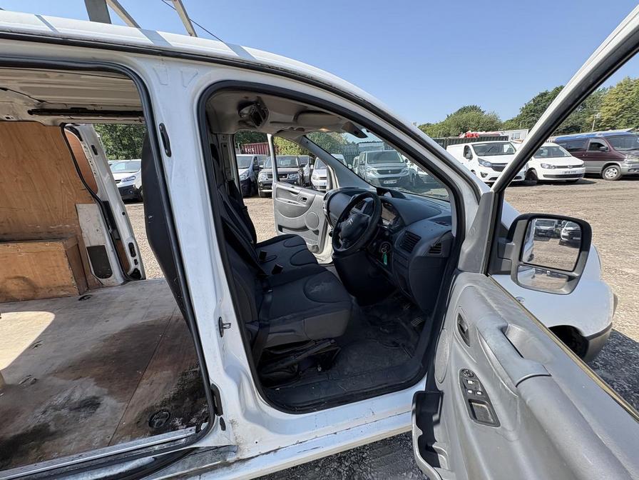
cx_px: 320
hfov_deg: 102.1
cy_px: 240
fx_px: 258
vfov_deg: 85.7
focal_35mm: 14
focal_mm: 2.22
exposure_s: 1/508
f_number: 2.2
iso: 64
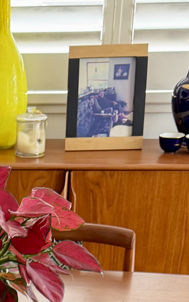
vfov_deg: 15.3
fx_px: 890
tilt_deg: -37.1
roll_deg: +1.1
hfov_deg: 11.8
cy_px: 615
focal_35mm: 108
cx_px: -62
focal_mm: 6.76
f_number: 1.78
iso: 125
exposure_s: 1/121
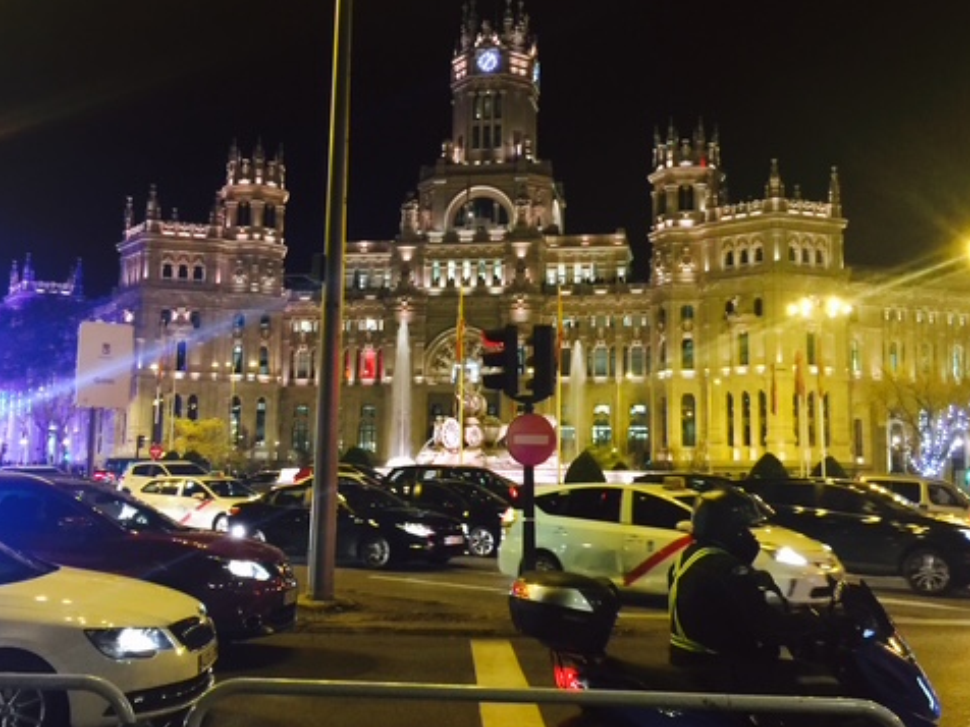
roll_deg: -1.4
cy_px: 338
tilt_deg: +8.0
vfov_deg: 36.8
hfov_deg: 47.8
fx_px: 1093
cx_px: 509
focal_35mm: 39
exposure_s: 1/4
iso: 64
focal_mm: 4.15
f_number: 2.2
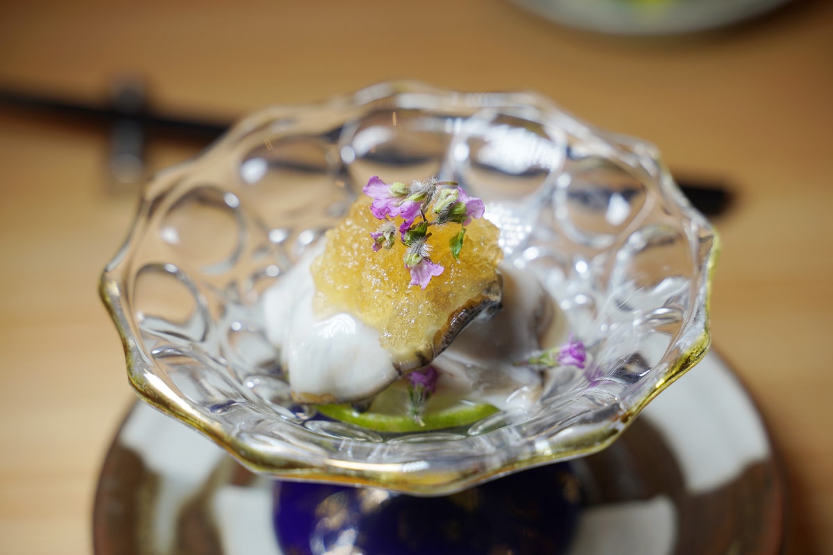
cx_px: 416
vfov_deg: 18.2
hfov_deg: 27.0
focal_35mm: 75
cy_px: 278
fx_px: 1735
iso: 100
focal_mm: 75
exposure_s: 1/125
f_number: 4.5
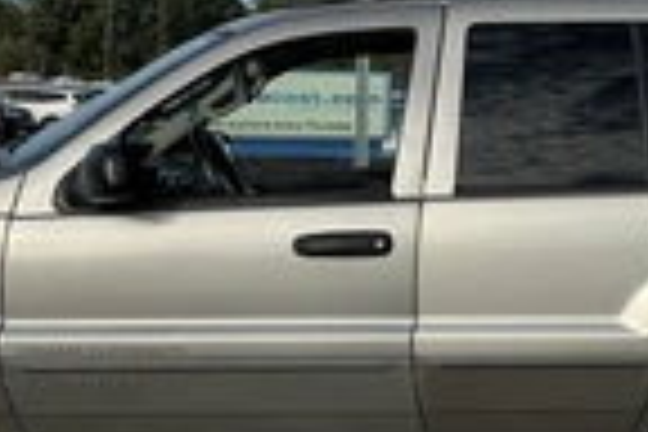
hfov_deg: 25.0
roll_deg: -0.6
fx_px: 1458
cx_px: 405
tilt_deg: -5.2
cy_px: 270
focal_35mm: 81
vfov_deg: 16.8
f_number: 1.8
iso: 25
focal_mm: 3
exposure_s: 1/1848
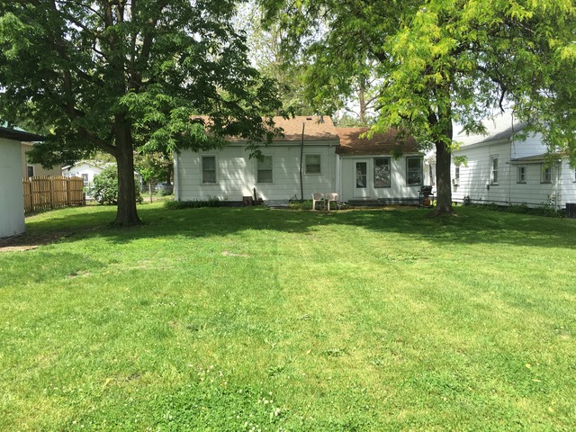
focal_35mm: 29
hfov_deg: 61.7
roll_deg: +0.7
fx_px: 483
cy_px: 216
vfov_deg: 48.2
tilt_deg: -2.8
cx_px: 288
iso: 25
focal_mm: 4.15
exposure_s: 1/578
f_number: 2.2
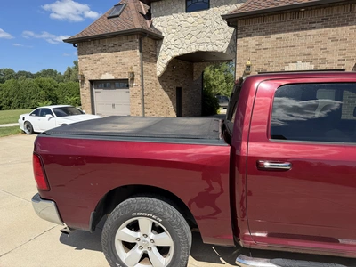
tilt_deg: -7.5
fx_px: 247
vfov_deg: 56.8
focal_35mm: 24
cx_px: 178
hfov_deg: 71.6
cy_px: 134
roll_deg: +0.3
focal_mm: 6.76
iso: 80
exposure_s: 1/4167
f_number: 1.78
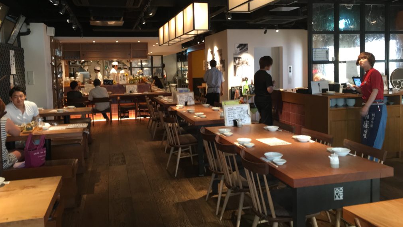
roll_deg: +1.2
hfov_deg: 61.0
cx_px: 201
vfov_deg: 36.6
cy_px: 93
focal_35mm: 32
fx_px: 342
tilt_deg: -4.4
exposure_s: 1/20
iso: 200
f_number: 2.2
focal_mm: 4.15
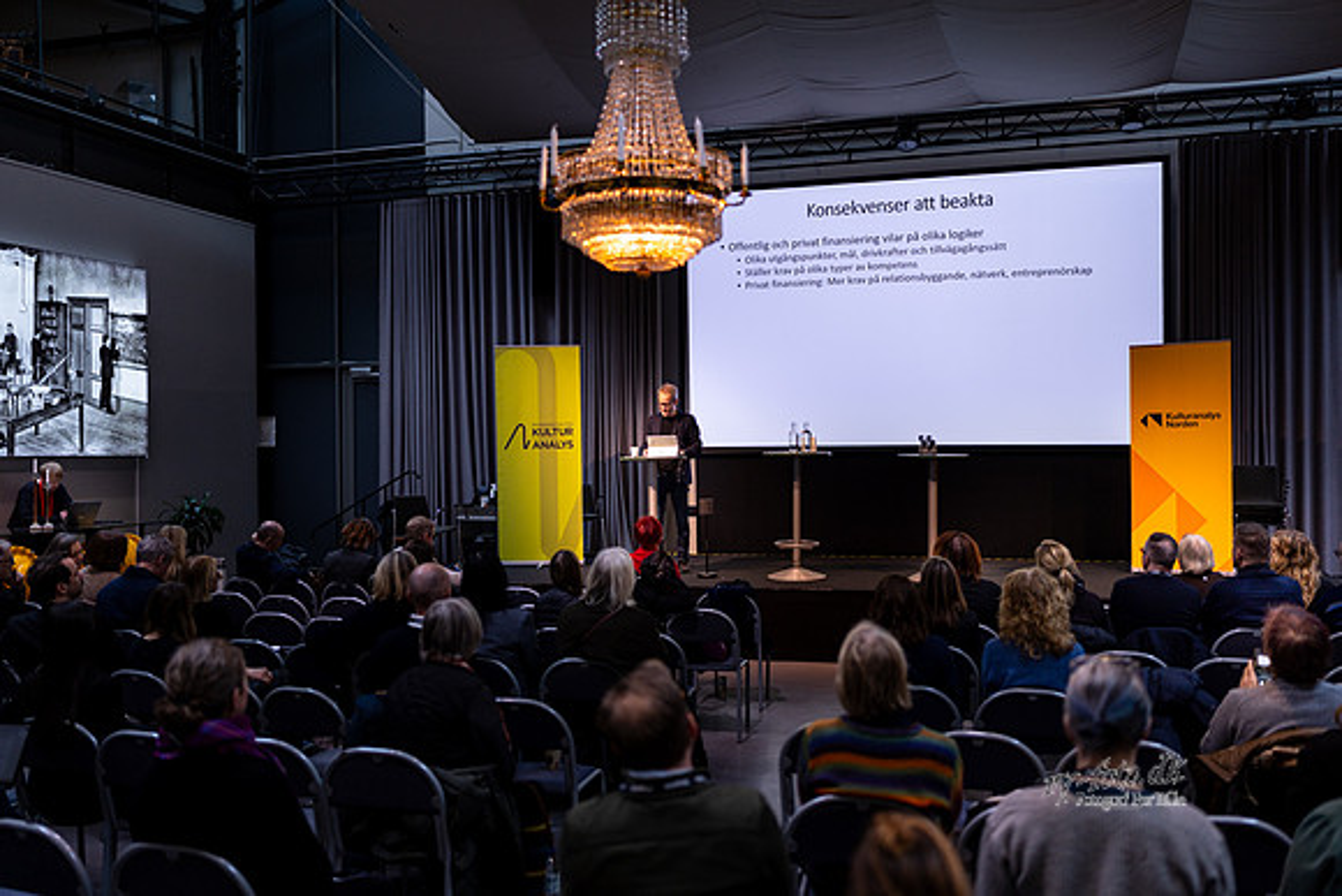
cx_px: 671
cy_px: 448
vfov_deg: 37.9
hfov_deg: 54.4
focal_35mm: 35
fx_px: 1305
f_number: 1.4
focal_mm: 35
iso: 250
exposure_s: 1/200
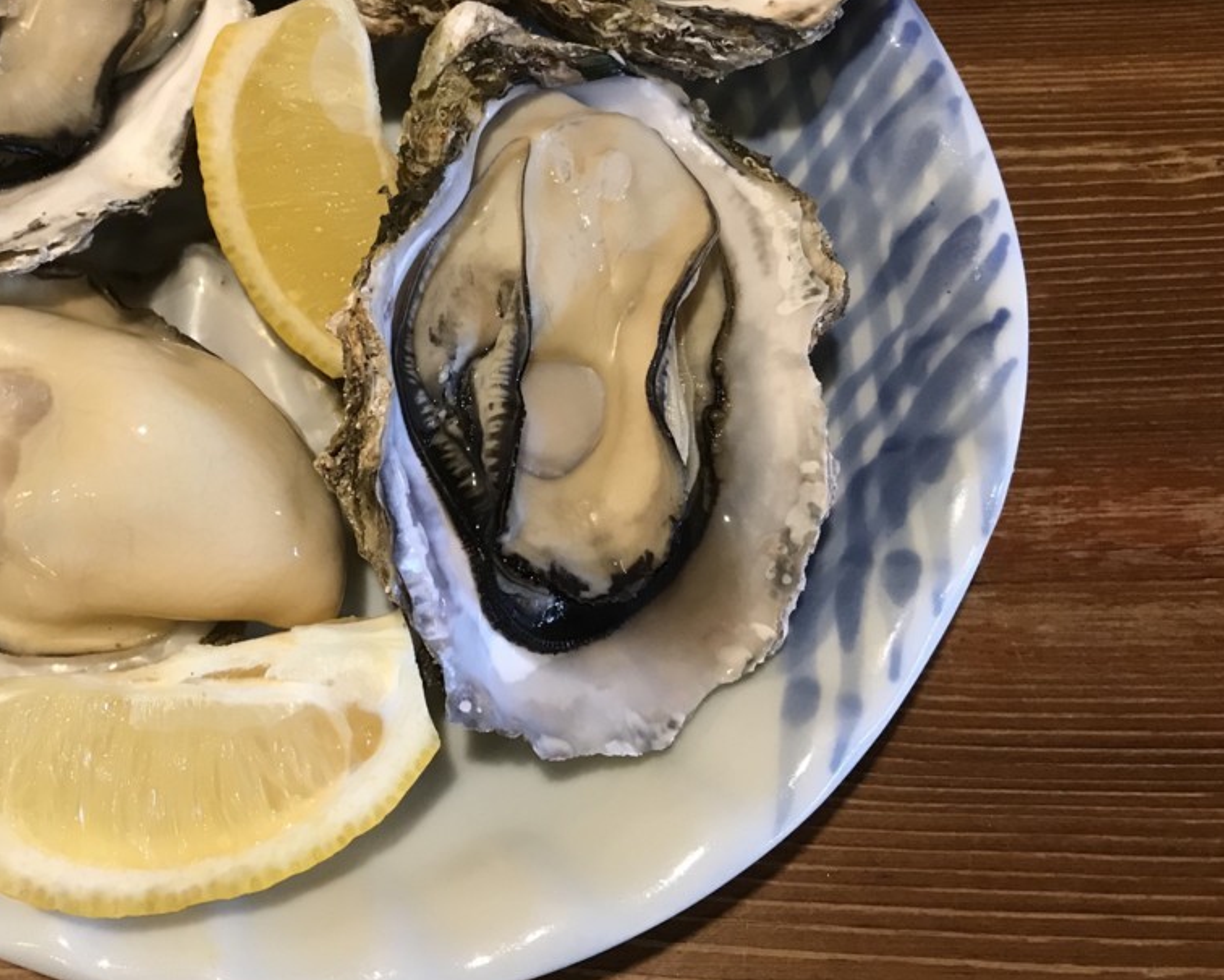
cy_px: 424
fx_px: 1341
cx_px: 411
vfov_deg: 40.1
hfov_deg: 48.3
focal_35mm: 37
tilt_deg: -67.5
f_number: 1.8
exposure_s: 1/15
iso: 64
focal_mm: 3.99
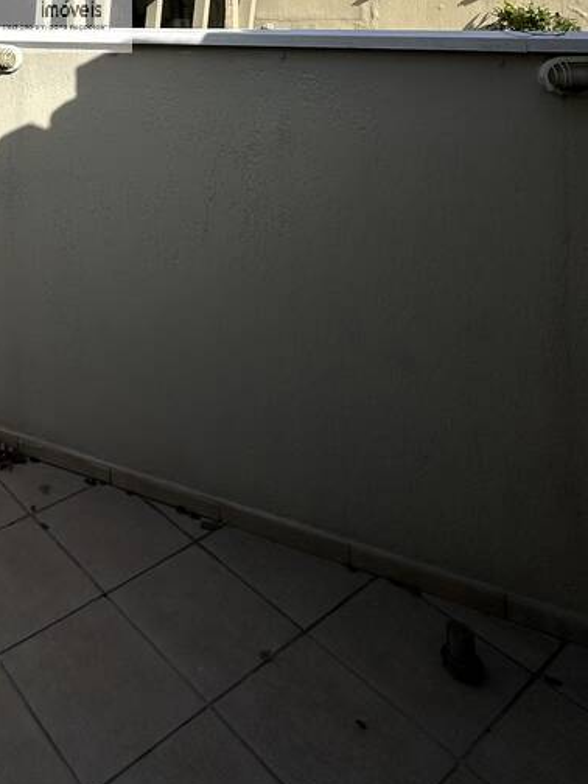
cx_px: -25
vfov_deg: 48.6
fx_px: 679
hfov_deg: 40.0
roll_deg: -0.8
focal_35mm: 30
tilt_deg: +2.4
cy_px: -11
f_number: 2.2
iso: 50
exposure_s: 1/2882
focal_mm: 2.22
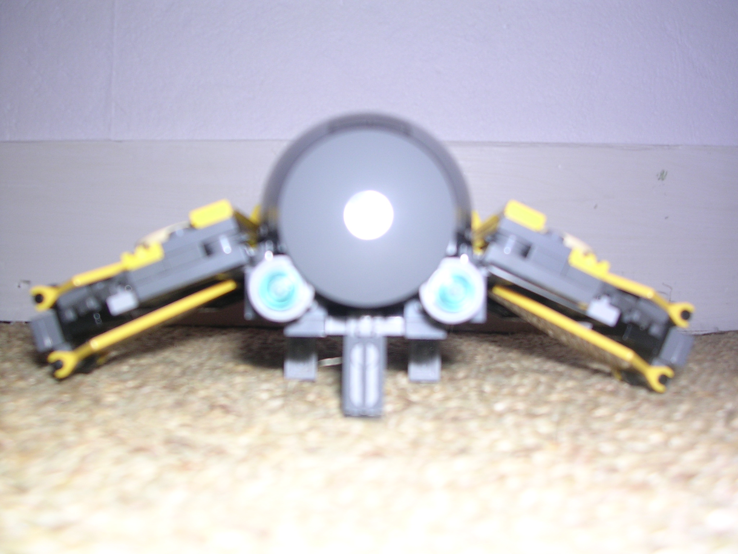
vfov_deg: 37.7
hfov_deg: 49.0
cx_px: 369
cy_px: 277
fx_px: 810
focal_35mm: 38
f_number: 2.8
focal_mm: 5.8
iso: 100
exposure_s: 1/60.1
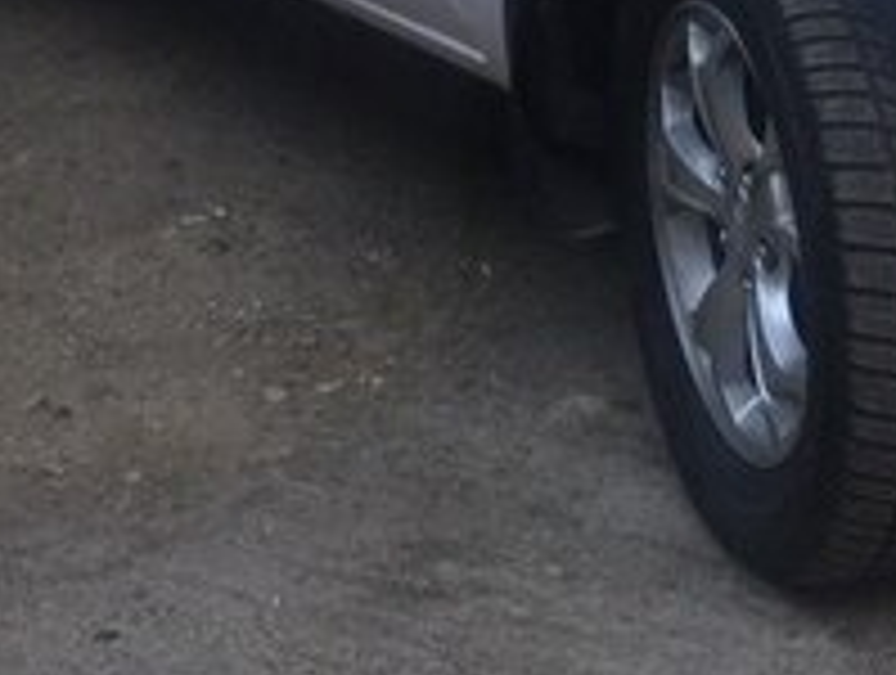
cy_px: -286
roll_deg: -1.6
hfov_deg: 20.0
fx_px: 2489
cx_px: 792
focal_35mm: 96
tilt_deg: -11.5
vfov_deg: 14.6
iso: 40
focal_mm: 4.15
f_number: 2.2
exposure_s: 1/100
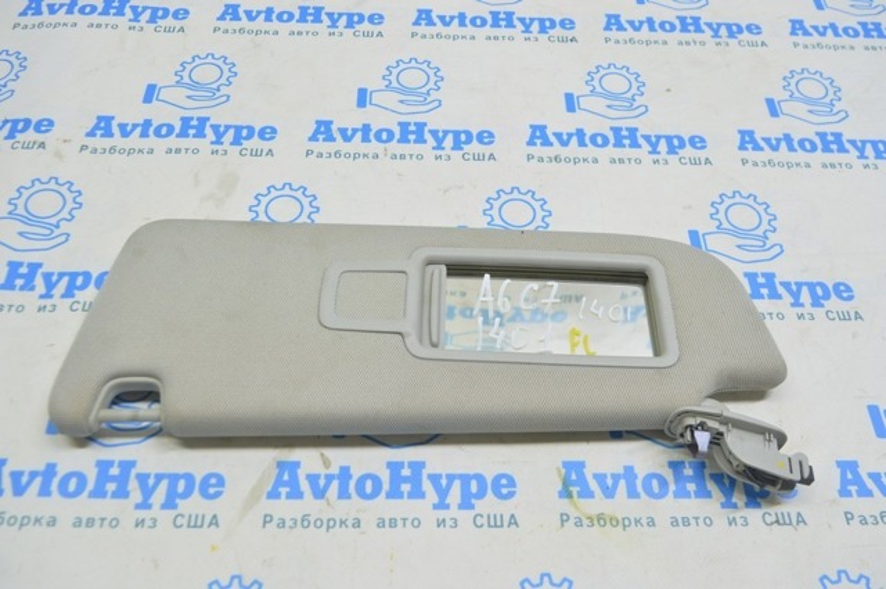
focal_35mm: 33
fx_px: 811
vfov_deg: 39.9
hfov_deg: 57.3
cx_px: 443
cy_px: 294
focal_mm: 22
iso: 400
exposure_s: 1/20
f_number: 5.6
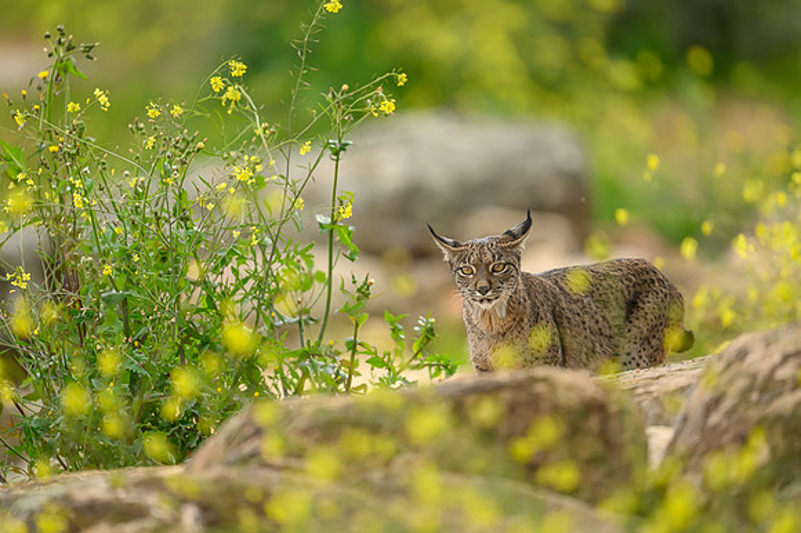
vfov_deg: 2.5
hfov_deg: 3.7
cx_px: 400
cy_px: 266
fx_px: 12452
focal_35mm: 560
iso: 1000
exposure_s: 1/2000
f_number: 4
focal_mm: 560
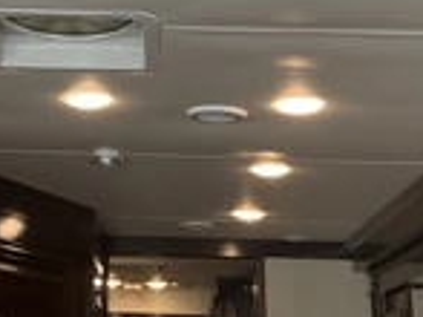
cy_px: -112
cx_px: 109
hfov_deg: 24.5
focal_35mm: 79
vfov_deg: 17.3
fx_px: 965
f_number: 1.8
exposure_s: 1/60
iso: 80
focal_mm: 3
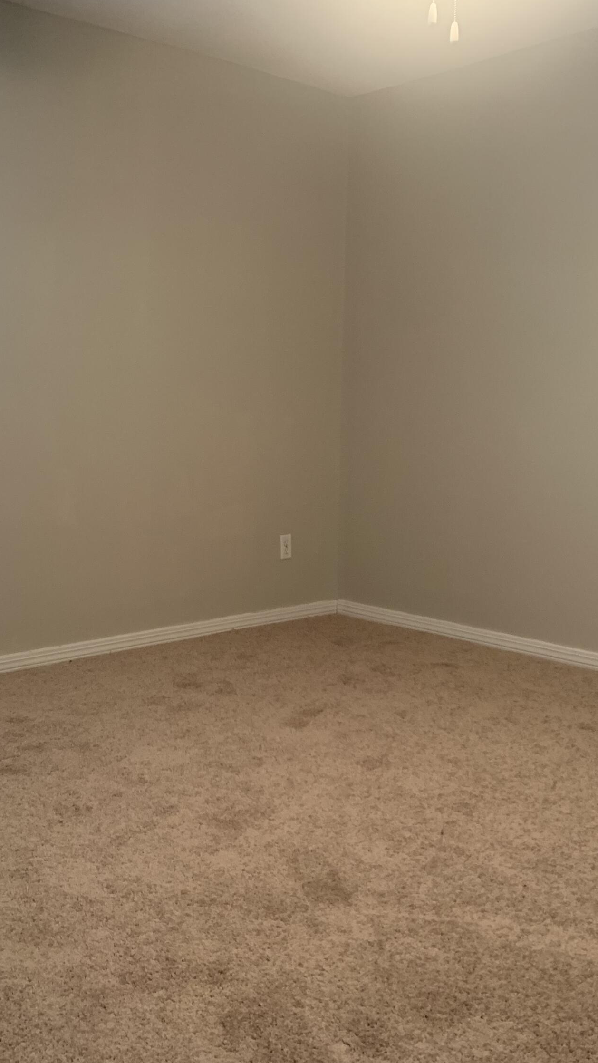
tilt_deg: -6.5
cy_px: 531
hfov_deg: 31.1
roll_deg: -1.4
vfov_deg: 52.8
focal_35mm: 38
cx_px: 232
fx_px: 1071
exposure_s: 1/60
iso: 200
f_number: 1.8
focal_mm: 4.25
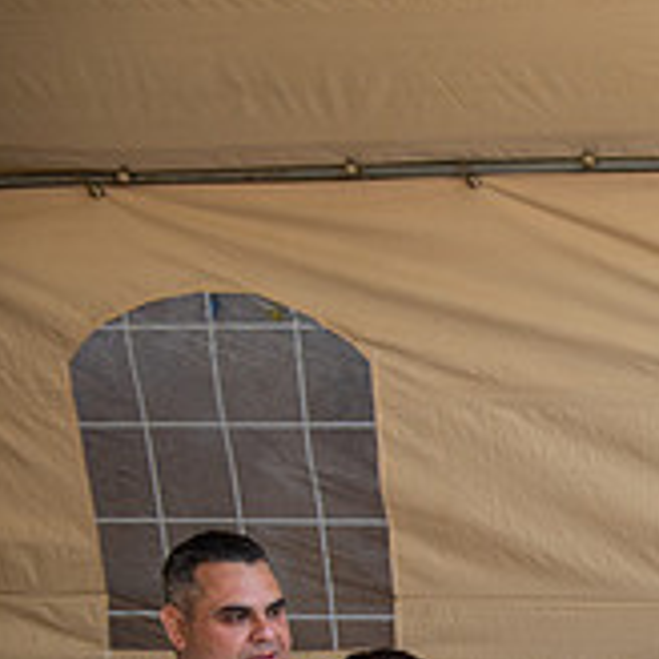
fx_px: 2326
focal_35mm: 108
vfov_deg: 15.6
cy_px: 757
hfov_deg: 14.4
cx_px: 1149
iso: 200
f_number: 4.5
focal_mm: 36
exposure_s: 1/250
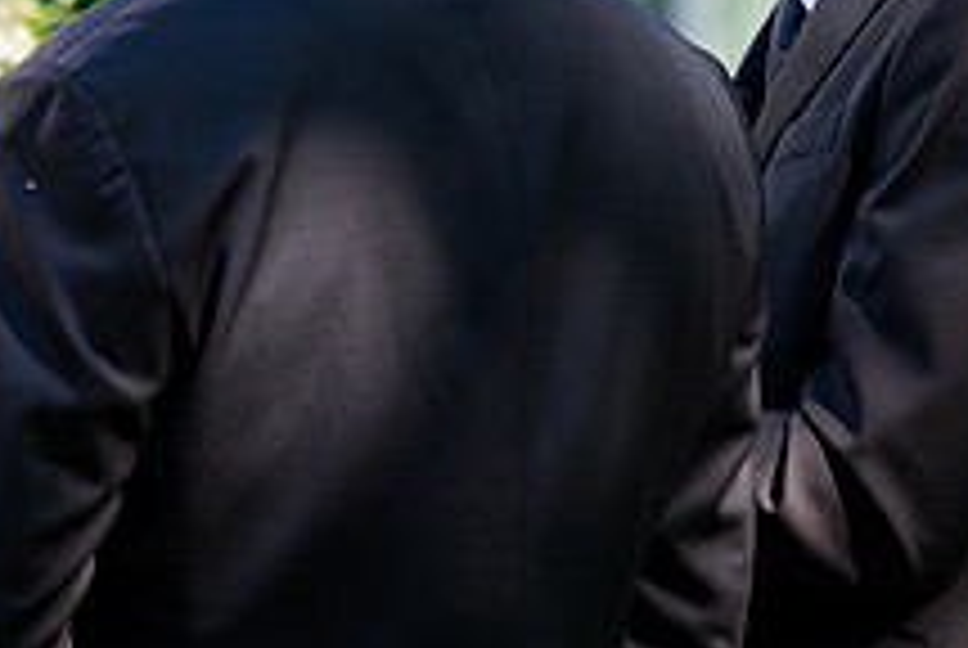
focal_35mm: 471
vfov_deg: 2.9
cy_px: 124
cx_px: 32
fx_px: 12682
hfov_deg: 4.4
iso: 125
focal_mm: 175
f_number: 3.5
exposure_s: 1/250
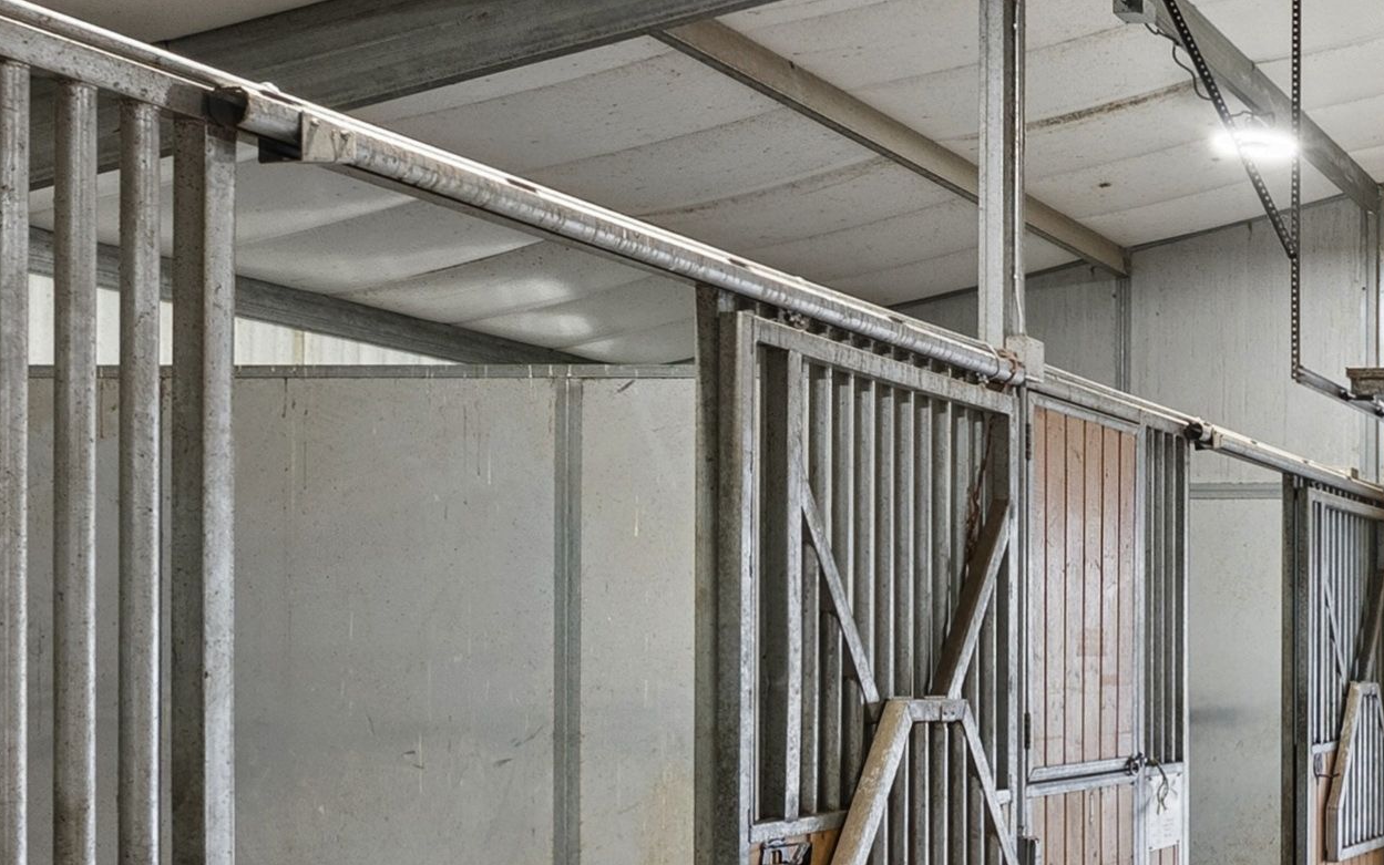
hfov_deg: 31.9
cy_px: 662
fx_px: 1698
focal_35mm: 45
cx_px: 1864
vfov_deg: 28.1
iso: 800
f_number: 8
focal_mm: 13
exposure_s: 1/80
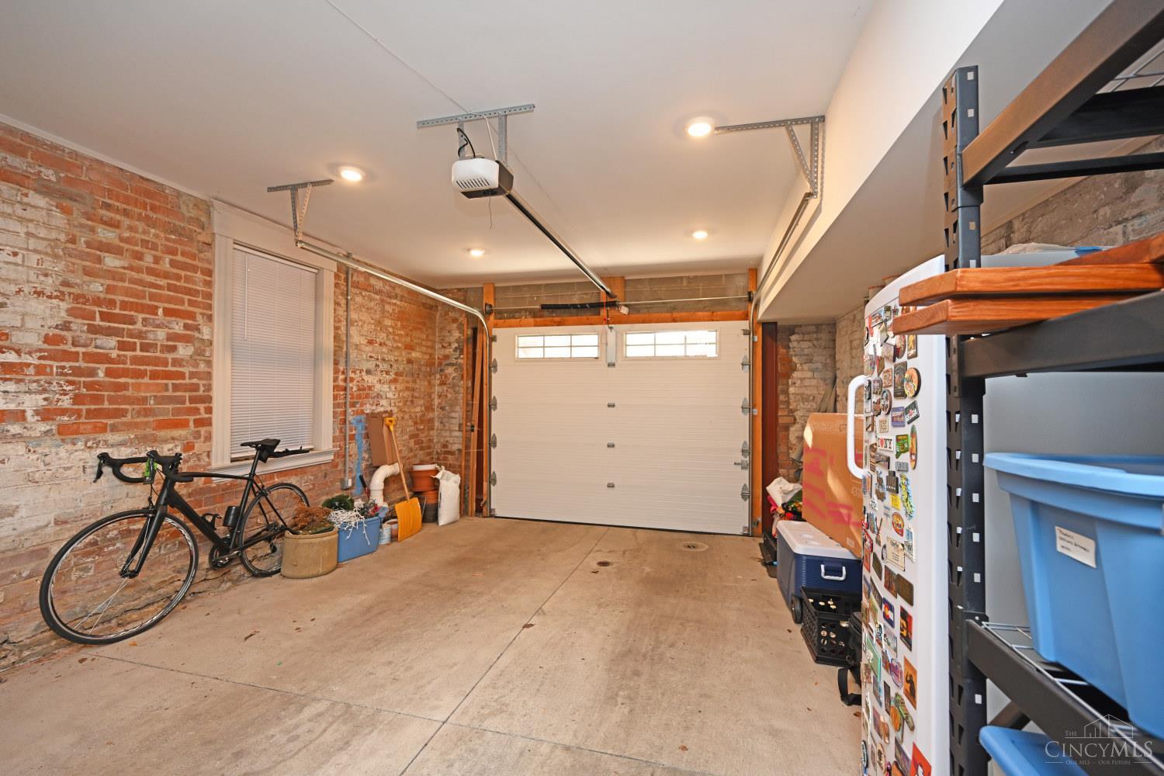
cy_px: 388
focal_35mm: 14
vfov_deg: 81.2
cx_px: 582
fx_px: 453
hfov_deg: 104.3
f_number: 4
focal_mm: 14
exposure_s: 1/60
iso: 500
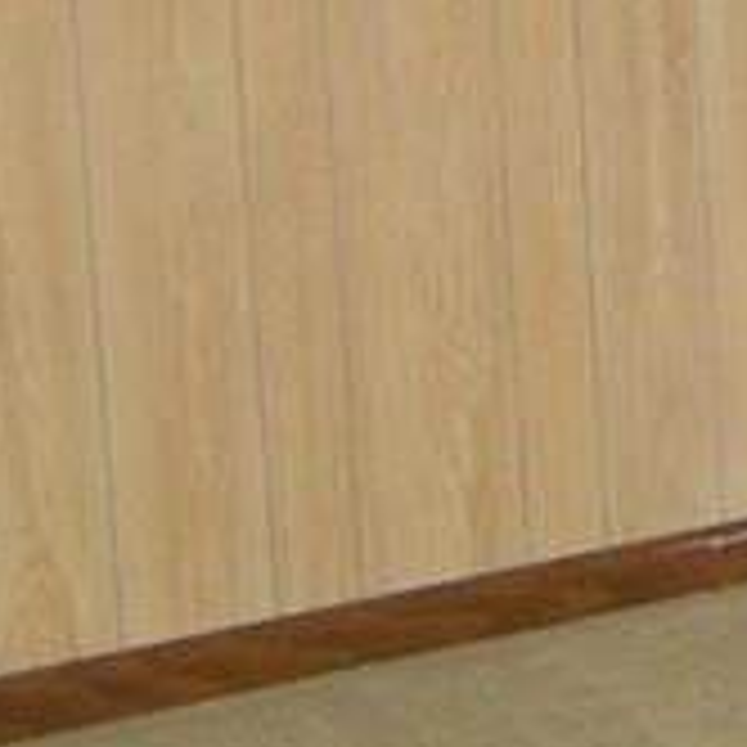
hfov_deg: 11.1
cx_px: 1053
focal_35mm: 153
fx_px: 3735
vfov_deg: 11.1
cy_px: -302
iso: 306
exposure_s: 1/60
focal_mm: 4.7
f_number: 2.8
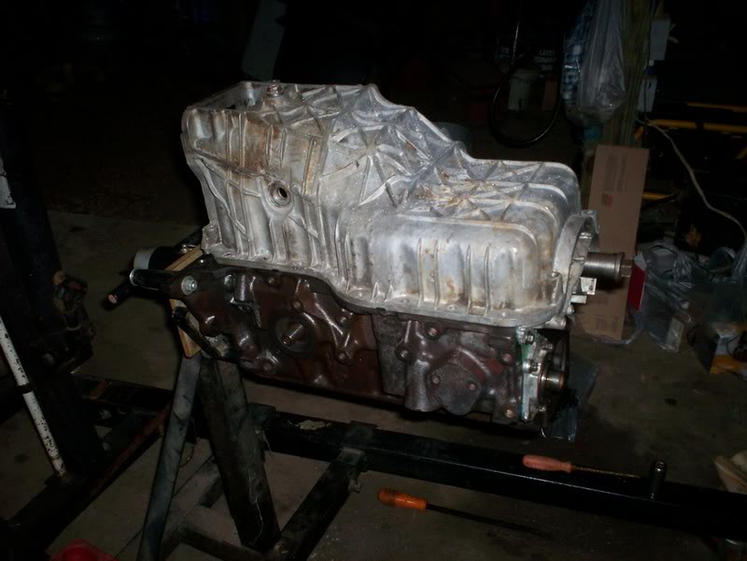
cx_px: 374
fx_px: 777
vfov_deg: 39.7
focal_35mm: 36
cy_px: 280
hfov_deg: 51.4
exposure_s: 1/60
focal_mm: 6
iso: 140
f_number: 4.5
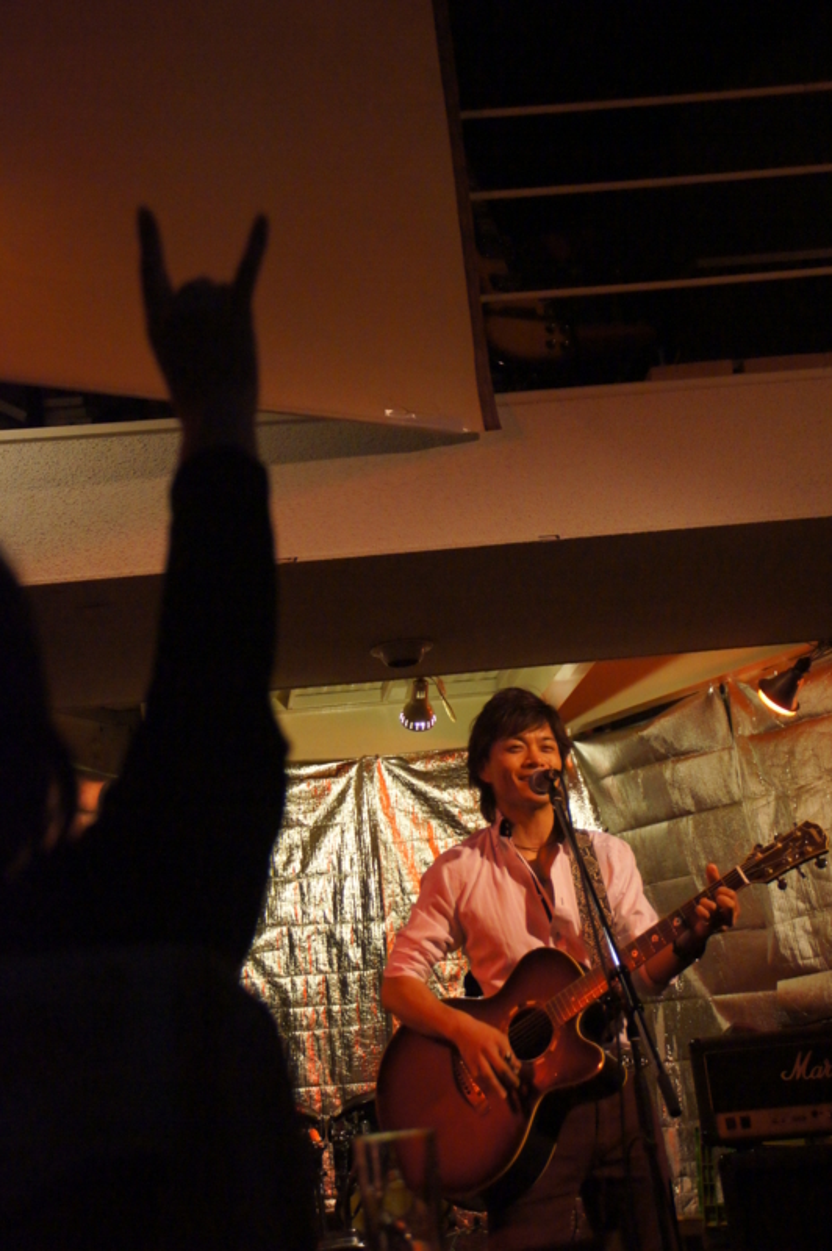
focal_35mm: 60
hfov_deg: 22.6
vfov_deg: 33.4
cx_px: 416
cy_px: 626
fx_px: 2083
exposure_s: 1/125
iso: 3200
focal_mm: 40
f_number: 4.5
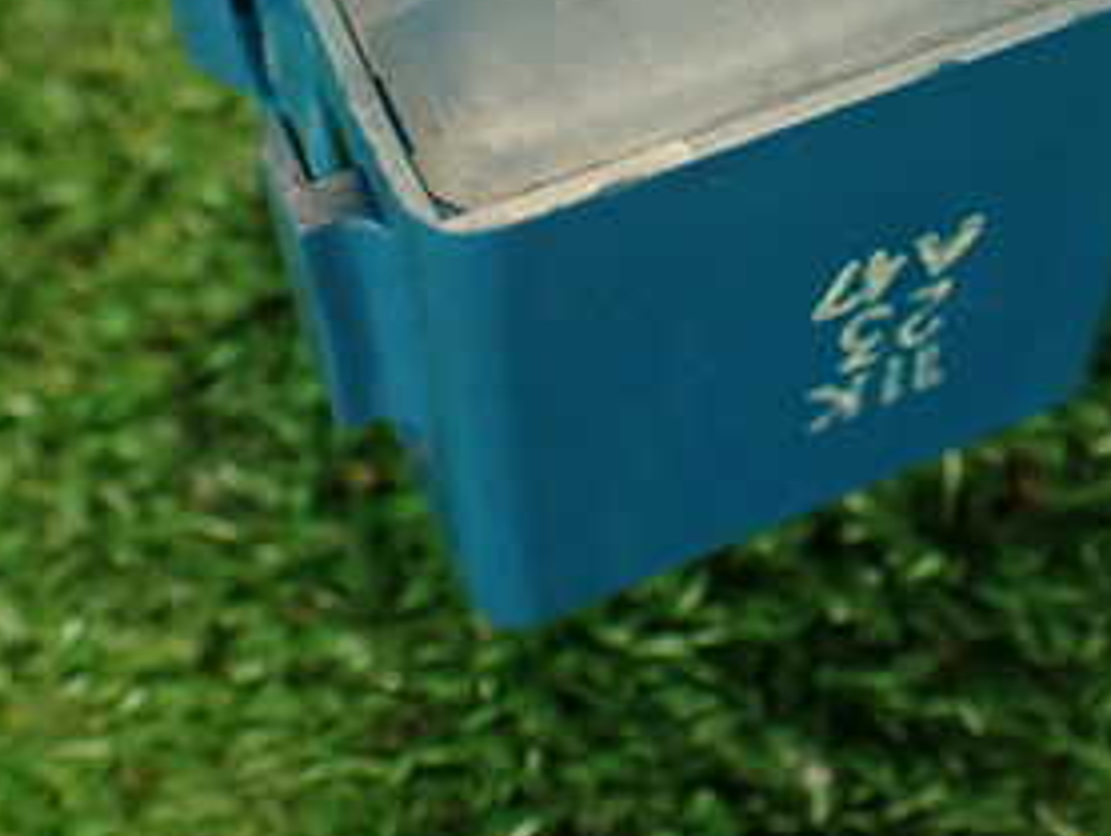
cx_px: 795
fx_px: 2216
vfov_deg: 20.8
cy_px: 36
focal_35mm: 69
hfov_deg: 27.8
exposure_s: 1/30
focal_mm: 5.79
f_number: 2.4
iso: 250
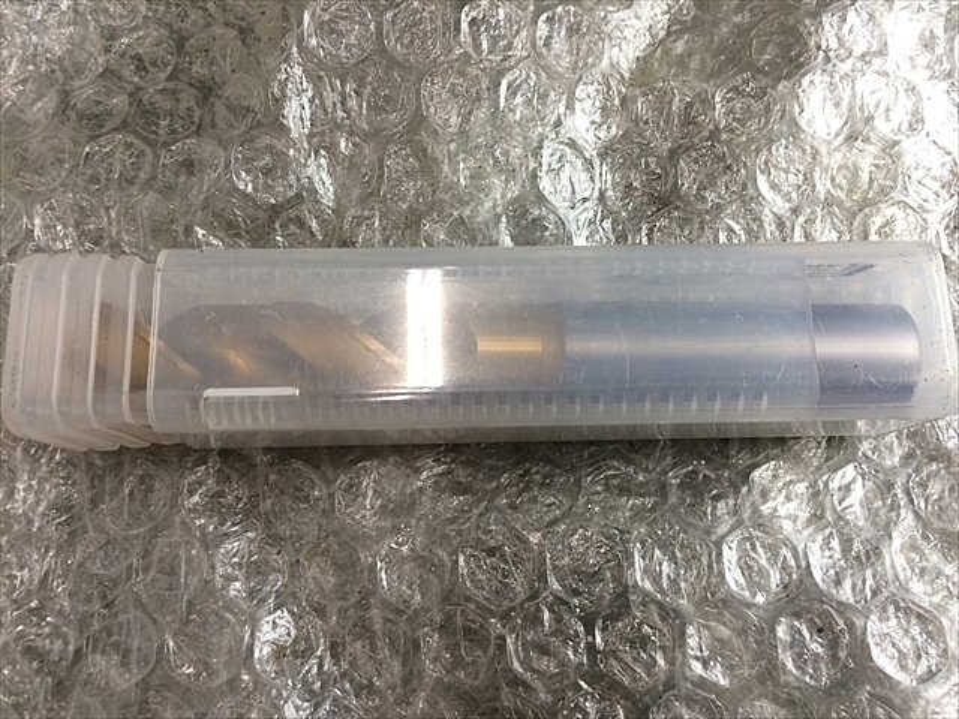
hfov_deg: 61.7
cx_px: 480
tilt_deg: -79.1
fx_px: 803
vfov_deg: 48.2
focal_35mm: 29
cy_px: 360
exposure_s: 1/30
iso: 64
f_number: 2.2
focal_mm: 4.15
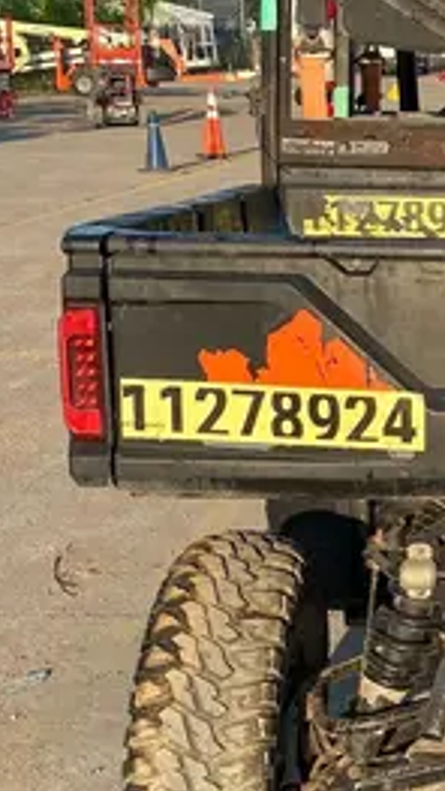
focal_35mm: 79
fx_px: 1657
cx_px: 637
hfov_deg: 14.4
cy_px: 450
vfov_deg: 26.8
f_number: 1.8
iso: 32
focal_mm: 4.25
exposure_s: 1/1565
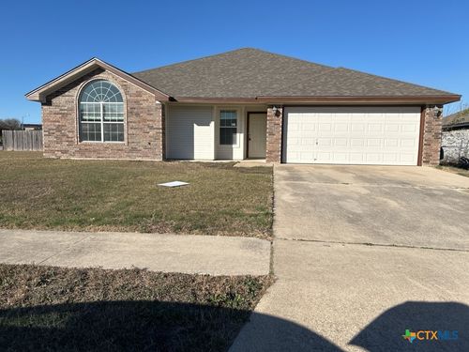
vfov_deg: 53.1
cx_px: 234
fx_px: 352
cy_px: 176
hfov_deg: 67.3
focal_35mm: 26
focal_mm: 5.7
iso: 50
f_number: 1.5
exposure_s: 1/5319
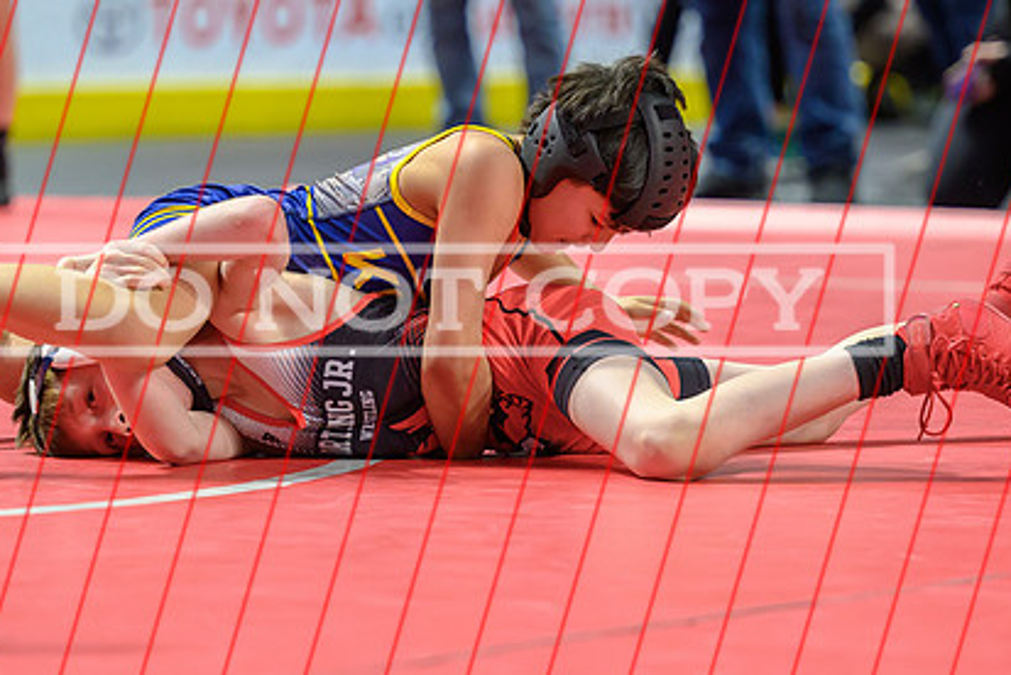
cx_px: 428
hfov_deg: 8.1
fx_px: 7110
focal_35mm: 253
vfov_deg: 5.4
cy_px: 304
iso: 3200
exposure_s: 1/800
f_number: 2.8
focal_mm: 140
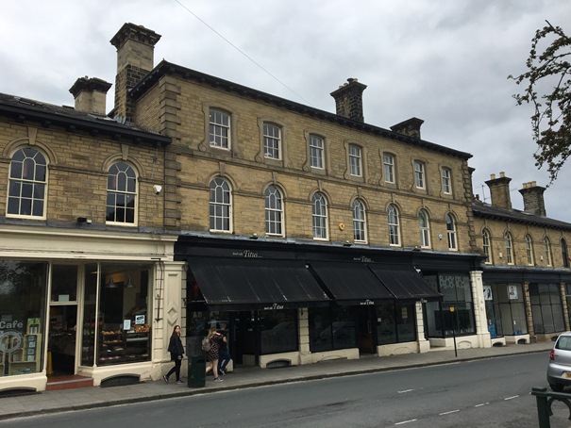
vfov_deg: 48.2
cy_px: 214
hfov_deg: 61.6
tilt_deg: +10.2
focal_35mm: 29
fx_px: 478
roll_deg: +2.4
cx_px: 286
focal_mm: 4.15
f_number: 2.2
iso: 25
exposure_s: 1/927
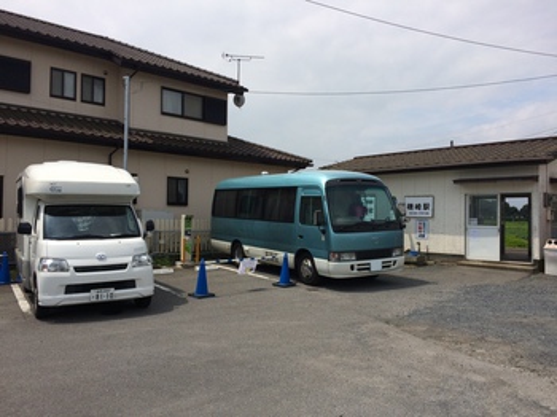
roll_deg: -1.5
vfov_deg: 48.2
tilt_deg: +0.4
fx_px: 466
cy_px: 208
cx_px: 278
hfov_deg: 61.7
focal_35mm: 29
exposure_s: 1/4566
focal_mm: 4.15
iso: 32
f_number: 2.2
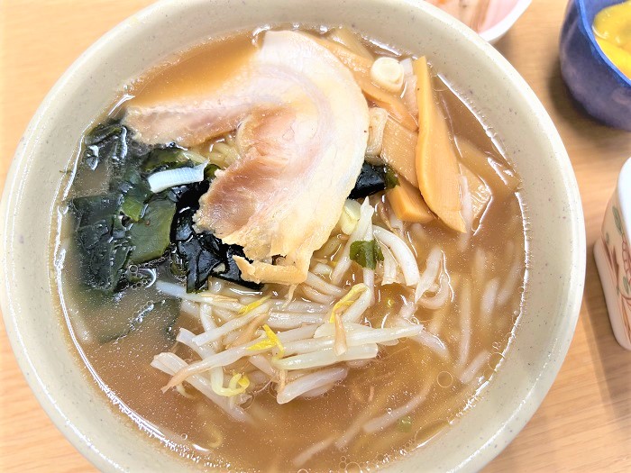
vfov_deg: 53.1
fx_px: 474
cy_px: 236
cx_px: 316
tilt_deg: -72.0
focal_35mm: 26
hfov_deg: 67.3
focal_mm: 5.96
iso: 64
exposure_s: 1/60
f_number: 1.6
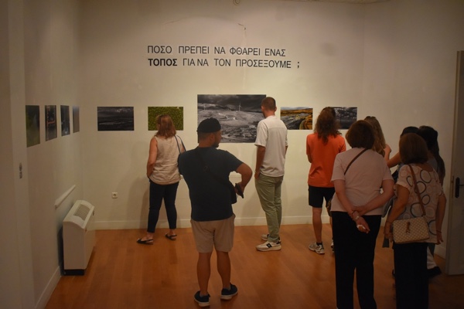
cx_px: 232
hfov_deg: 55.1
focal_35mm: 34
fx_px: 445
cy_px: 154
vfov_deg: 38.4
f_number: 3.8
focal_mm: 23
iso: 2500
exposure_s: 1/125
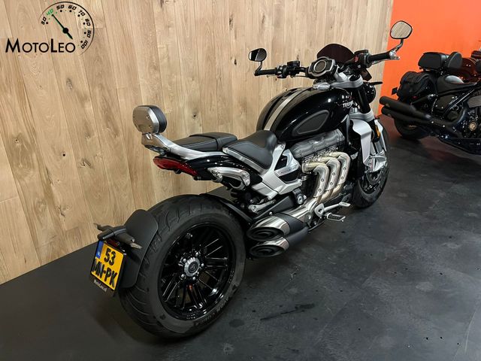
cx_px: 240
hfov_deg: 67.3
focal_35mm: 26
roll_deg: +1.3
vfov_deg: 53.1
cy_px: 180
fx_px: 361
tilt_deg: -24.8
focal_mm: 5.1
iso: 500
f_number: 1.6
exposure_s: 1/25
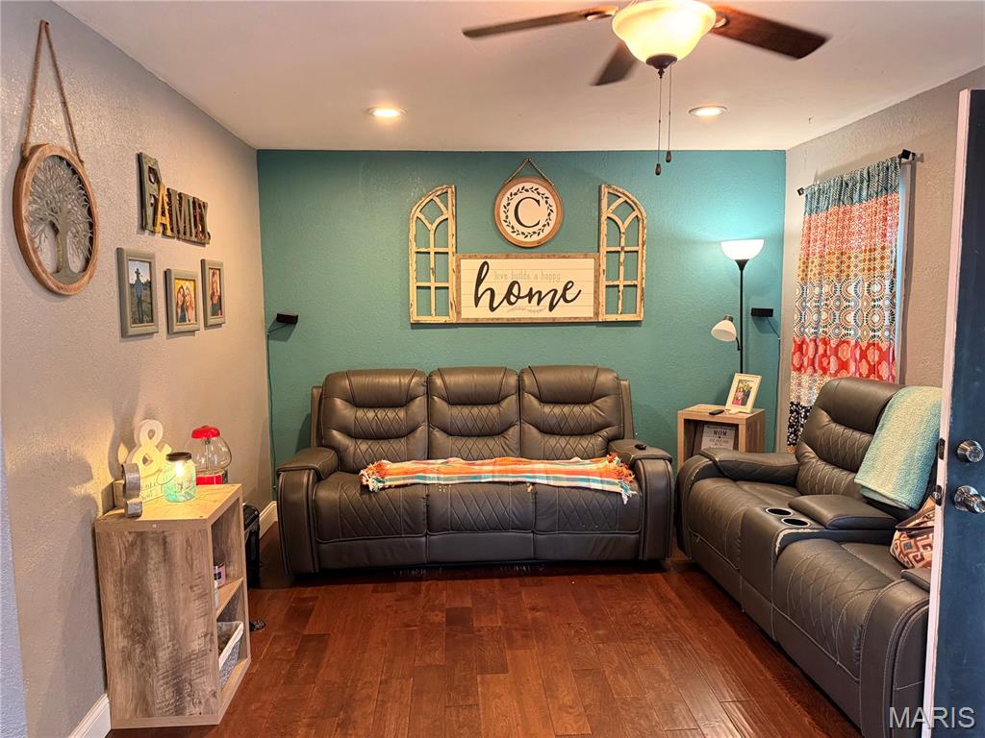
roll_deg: +0.2
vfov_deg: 56.8
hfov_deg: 71.6
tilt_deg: -6.2
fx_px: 683
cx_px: 492
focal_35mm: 24
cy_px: 369
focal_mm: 6.76
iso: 320
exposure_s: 1/60
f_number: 1.78
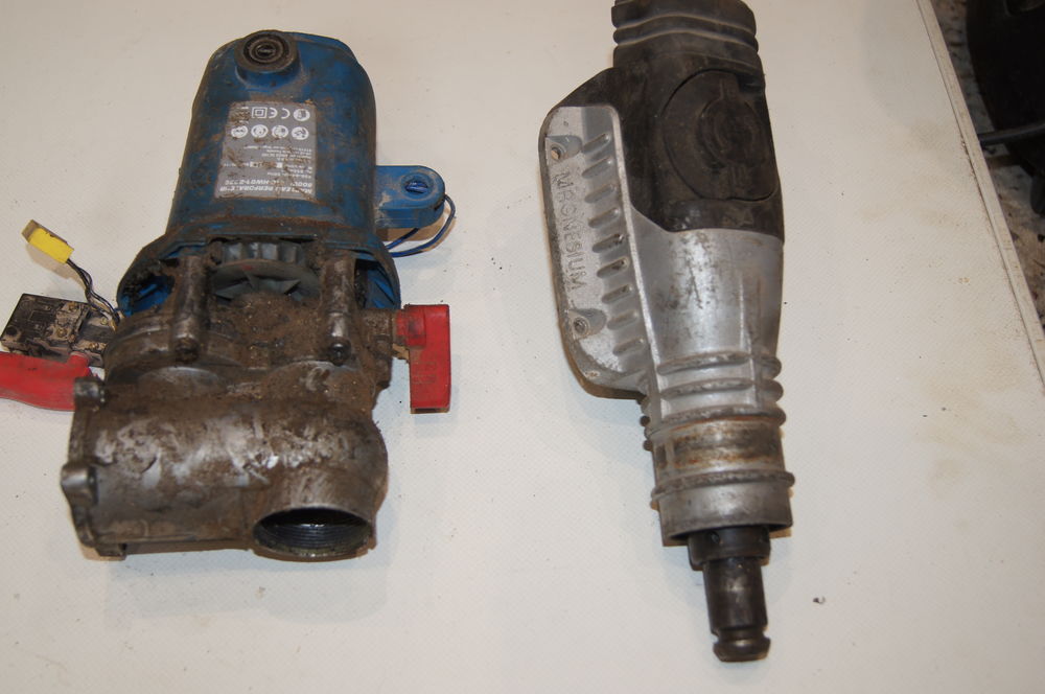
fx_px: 1218
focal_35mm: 42
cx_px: 522
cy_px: 347
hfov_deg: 46.5
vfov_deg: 31.8
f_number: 4.5
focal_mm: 28
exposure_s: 1/60
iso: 125
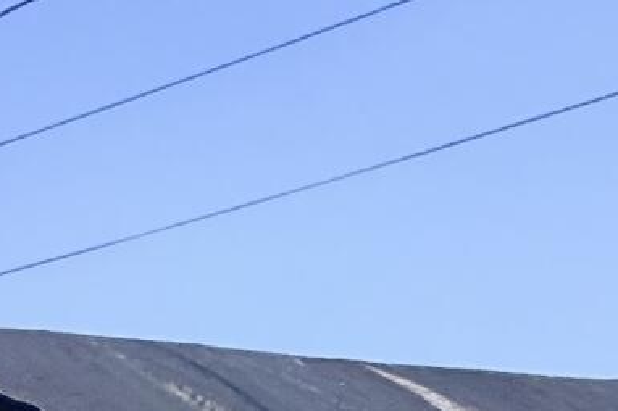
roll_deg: -0.6
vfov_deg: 10.4
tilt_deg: +1.9
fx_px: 1956
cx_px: -1467
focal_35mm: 114
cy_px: 986
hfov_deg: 10.0
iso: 50
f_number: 2.2
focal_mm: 2.22
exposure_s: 1/1368
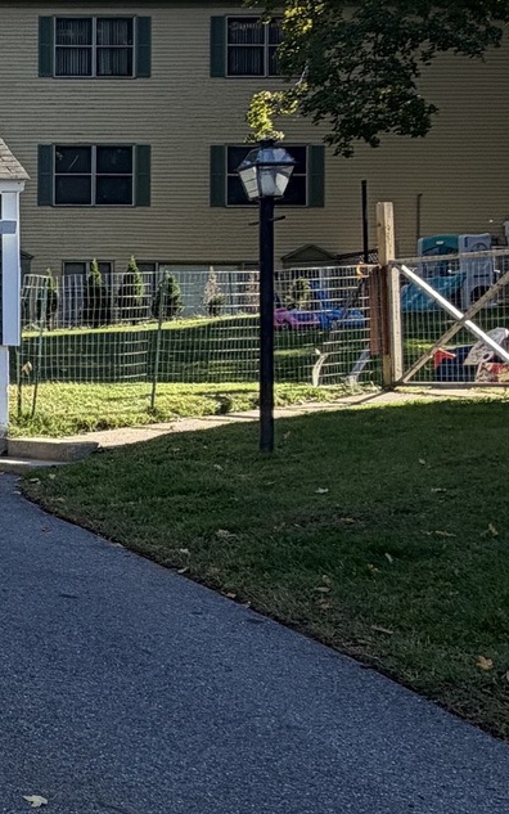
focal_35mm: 54
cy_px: 366
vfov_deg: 37.5
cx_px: -456
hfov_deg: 18.0
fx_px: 1198
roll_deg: -0.9
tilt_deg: +1.2
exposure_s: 1/506
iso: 40
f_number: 2.2
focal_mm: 2.22
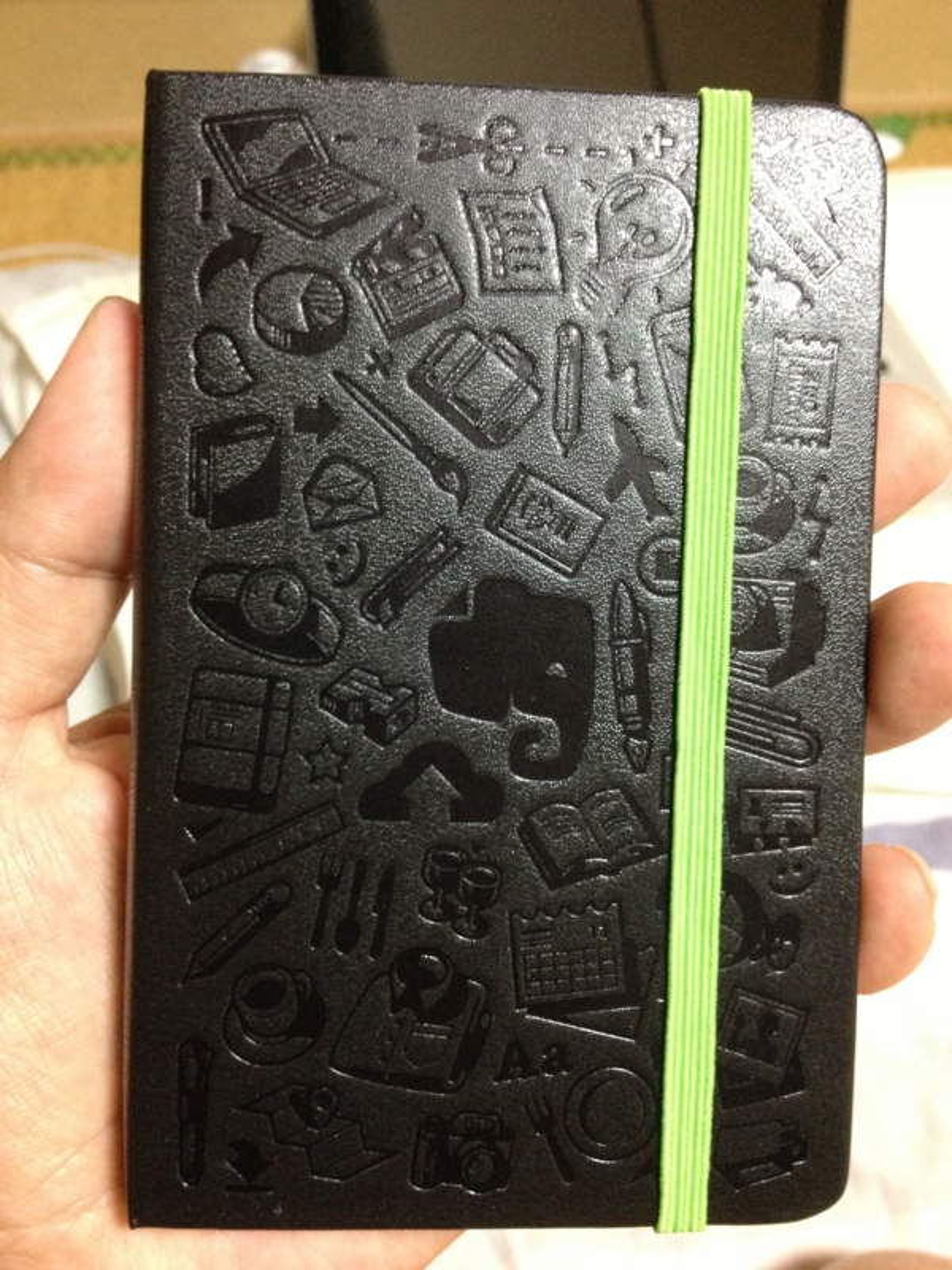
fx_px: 1283
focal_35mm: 35
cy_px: 635
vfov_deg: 52.6
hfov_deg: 40.7
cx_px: 476
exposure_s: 1/20
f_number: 2.4
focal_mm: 4.28
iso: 400
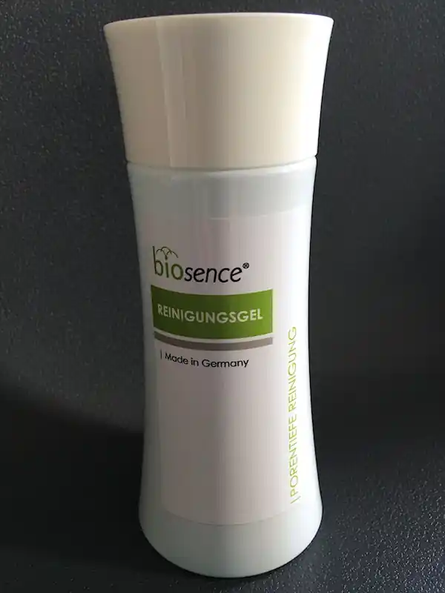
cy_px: 296
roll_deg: -1.7
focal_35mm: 29
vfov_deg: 61.7
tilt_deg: -28.5
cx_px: 222
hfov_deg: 48.2
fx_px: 497
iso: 40
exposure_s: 1/33
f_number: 2.2
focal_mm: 4.15
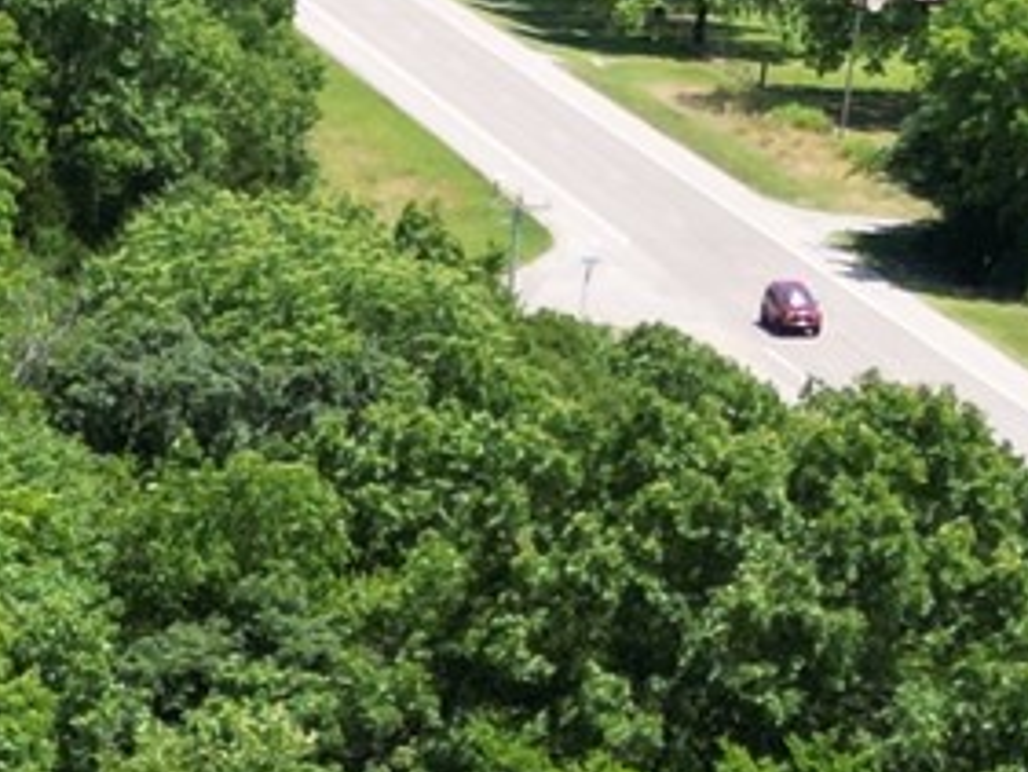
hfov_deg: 11.0
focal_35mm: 164
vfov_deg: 8.6
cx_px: -1028
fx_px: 4872
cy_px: 1496
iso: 130
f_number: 1.7
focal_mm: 6.72
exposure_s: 1/2000
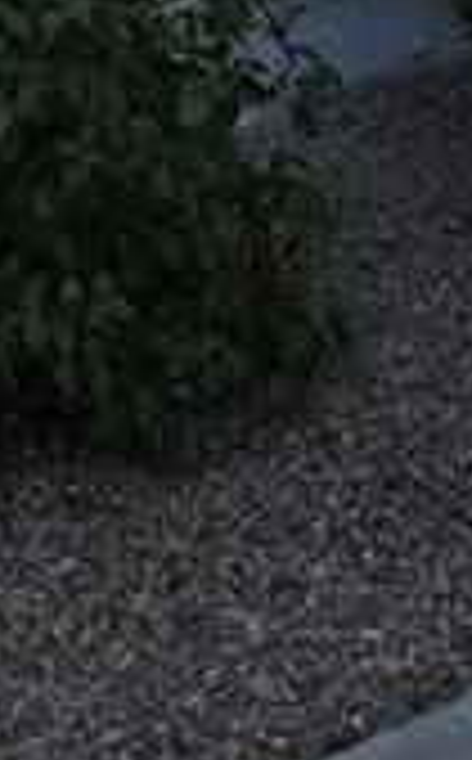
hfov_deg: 8.8
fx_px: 3059
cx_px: 306
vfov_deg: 10.6
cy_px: -1421
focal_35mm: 148
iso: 80
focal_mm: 6.3
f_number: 1.7
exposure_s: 1/3168
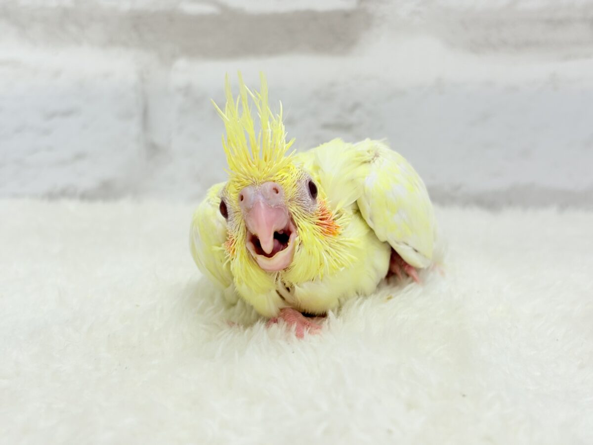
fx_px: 891
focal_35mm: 52
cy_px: 222
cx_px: 296
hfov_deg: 36.8
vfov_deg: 28.0
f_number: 1.6
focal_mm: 5.96
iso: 25
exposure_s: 1/50
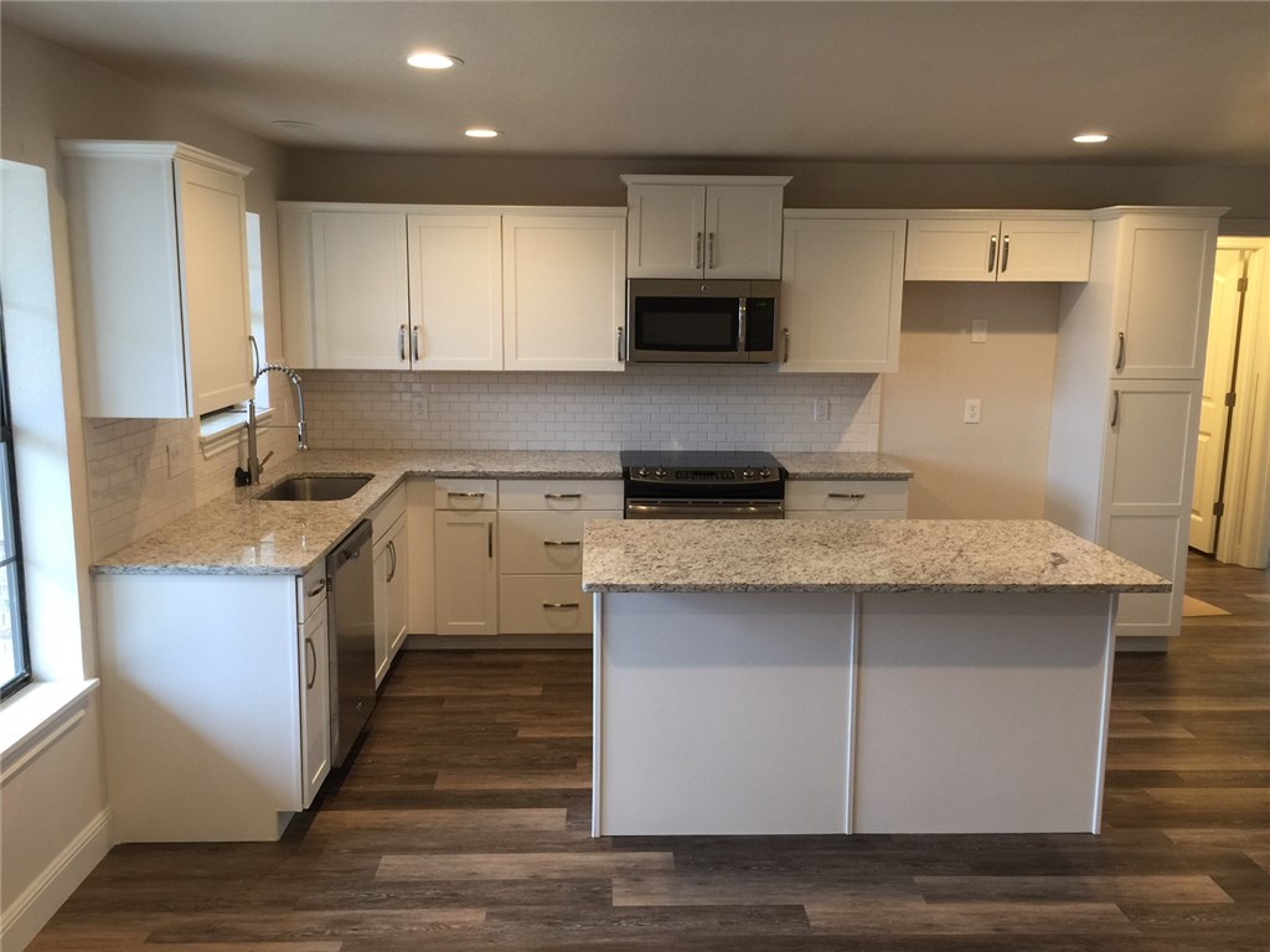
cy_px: 476
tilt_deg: -9.6
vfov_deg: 48.2
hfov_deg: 61.7
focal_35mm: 29
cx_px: 635
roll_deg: -0.9
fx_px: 1064
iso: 40
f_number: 2.2
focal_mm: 4.15
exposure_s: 1/15
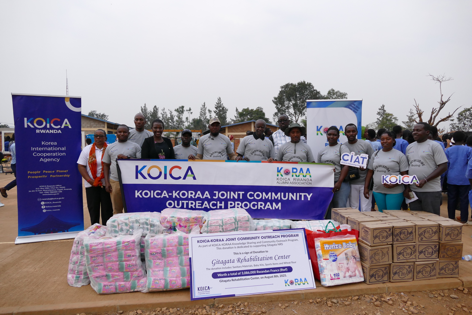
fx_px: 328
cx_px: 236
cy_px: 158
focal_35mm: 25
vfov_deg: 51.3
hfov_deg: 71.5
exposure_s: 1/1000
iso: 400
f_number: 2.8
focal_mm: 9.12
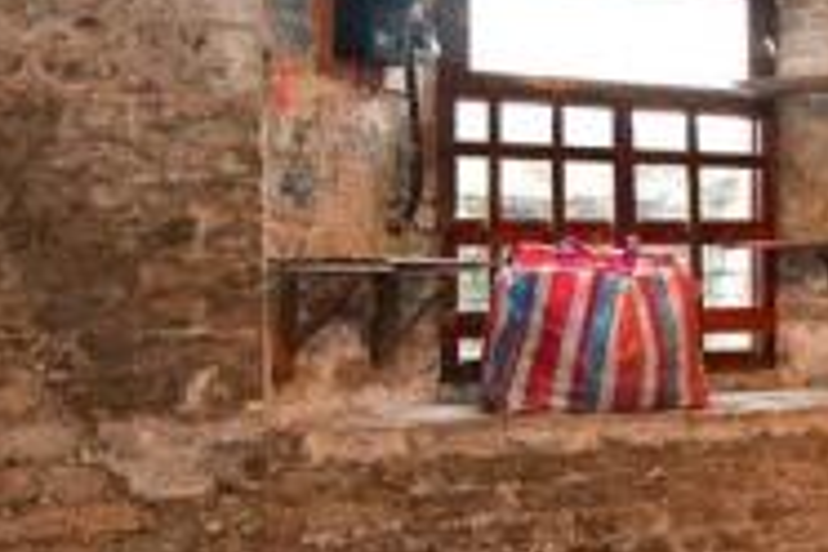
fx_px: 1219
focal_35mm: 53
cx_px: 988
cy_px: 269
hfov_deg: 31.5
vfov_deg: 25.5
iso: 160
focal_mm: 10
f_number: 7.1
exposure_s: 3
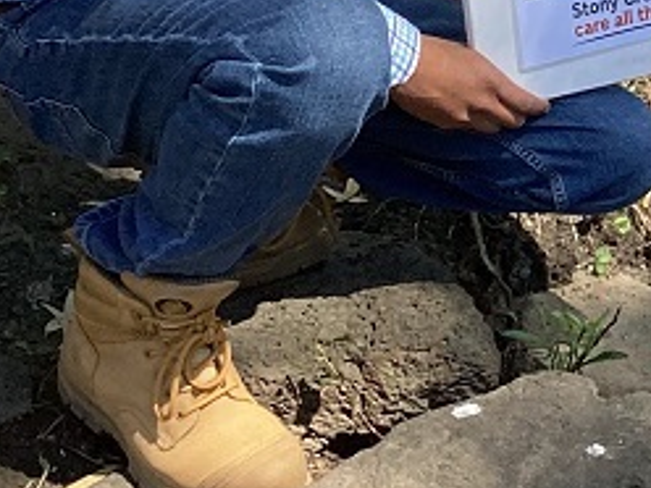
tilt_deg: -18.2
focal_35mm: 125
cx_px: 874
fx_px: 2351
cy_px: -142
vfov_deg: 11.6
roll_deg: -0.7
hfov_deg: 15.0
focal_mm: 3.3
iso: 25
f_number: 2.4
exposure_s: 1/212
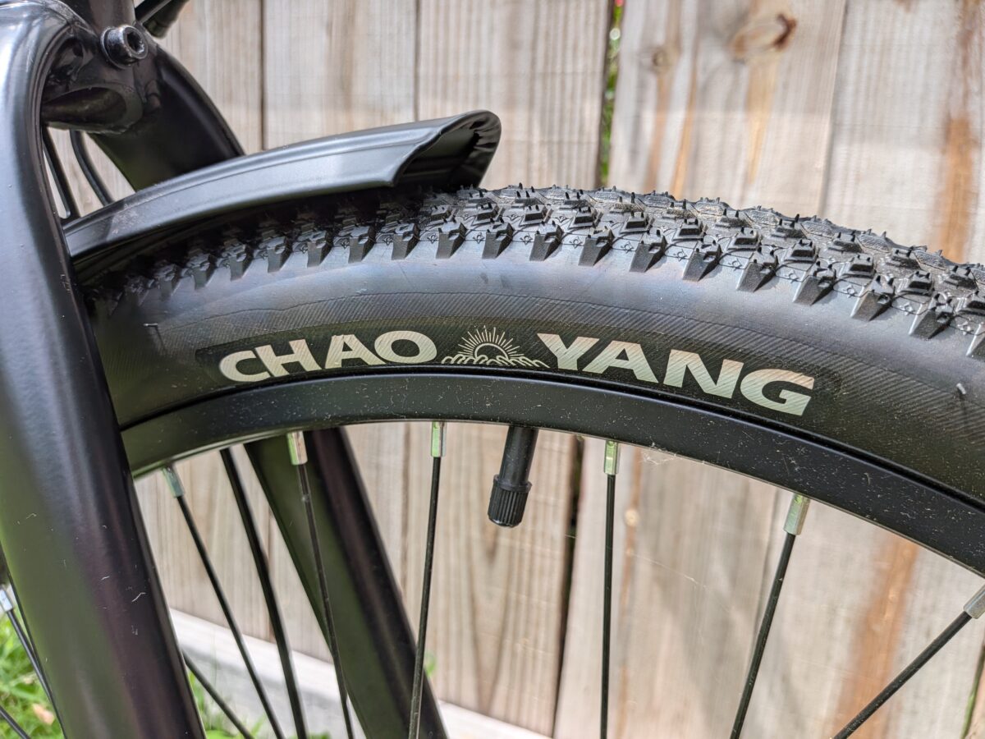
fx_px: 683
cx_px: 492
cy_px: 370
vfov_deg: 56.8
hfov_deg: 71.6
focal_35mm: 24
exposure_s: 1/305
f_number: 1.7
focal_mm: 4.53
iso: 32
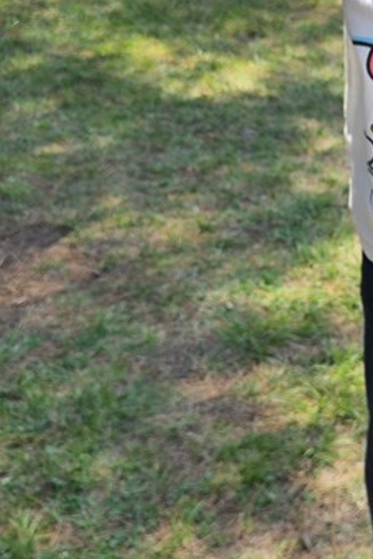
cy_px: 178
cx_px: 458
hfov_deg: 17.9
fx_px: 1118
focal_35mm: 72
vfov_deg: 27.9
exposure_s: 1/419
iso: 25
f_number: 1.8
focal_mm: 5.4
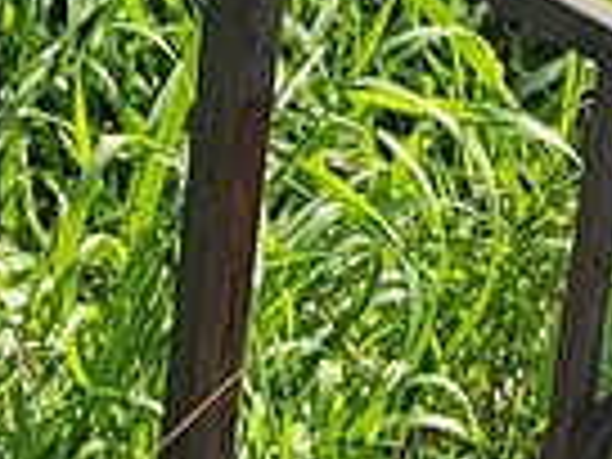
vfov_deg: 5.3
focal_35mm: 277
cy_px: 558
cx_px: -428
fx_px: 4897
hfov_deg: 7.0
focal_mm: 5.52
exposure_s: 1/1200
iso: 100
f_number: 1.9
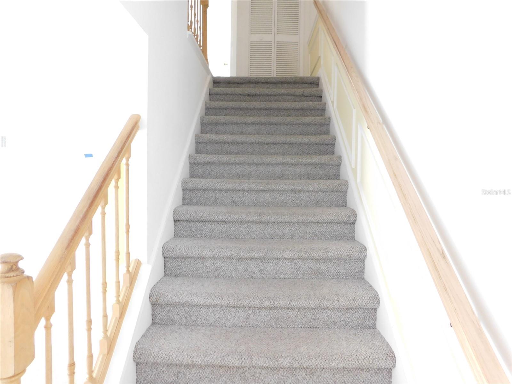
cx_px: 256
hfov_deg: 73.9
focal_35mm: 23
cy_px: 192
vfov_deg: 58.9
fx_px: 340
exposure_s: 1/20
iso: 400
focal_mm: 4
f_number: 3
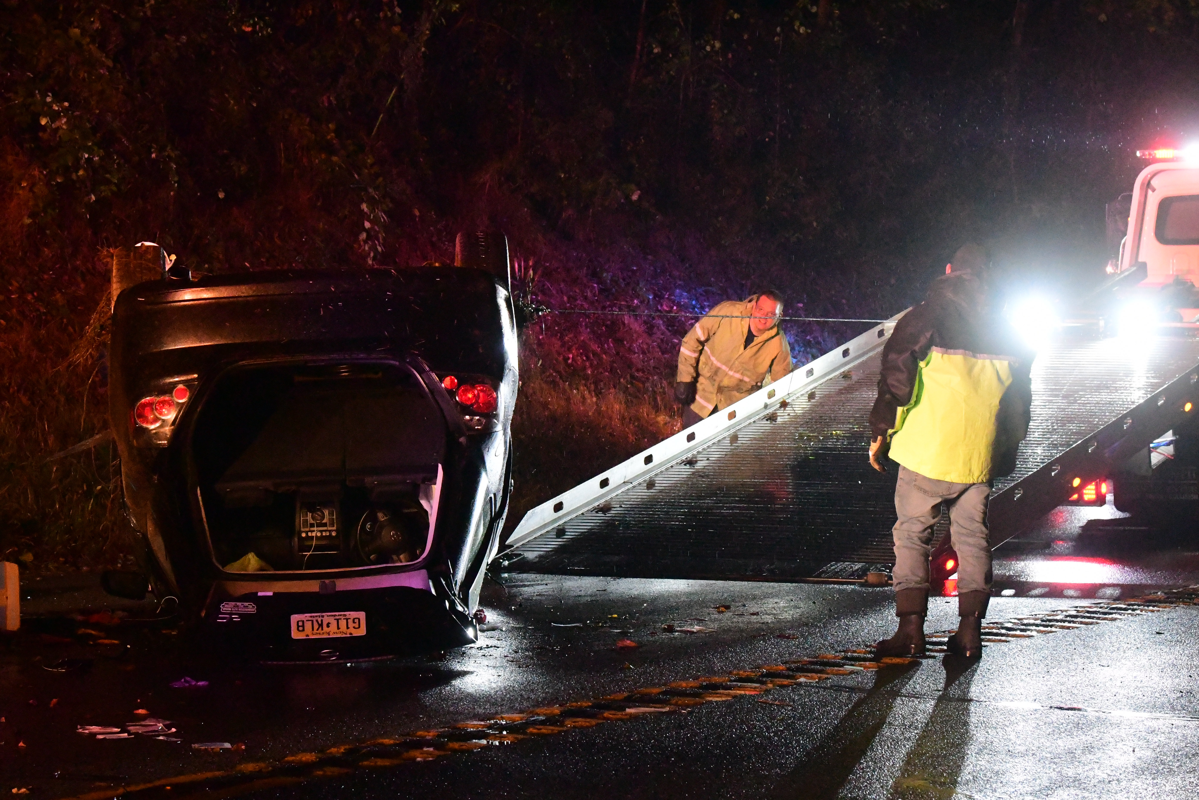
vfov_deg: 10.2
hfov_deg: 15.2
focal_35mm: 135
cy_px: 400
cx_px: 600
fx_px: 4496
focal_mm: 90
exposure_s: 1/200
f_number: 7.1
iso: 20000
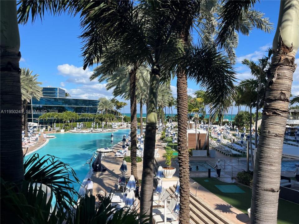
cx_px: 150
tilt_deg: -0.2
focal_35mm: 26
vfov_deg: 53.1
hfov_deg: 67.3
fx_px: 225
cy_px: 112
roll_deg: +0.5
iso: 50
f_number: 1.6
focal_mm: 5.1
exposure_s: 1/3521
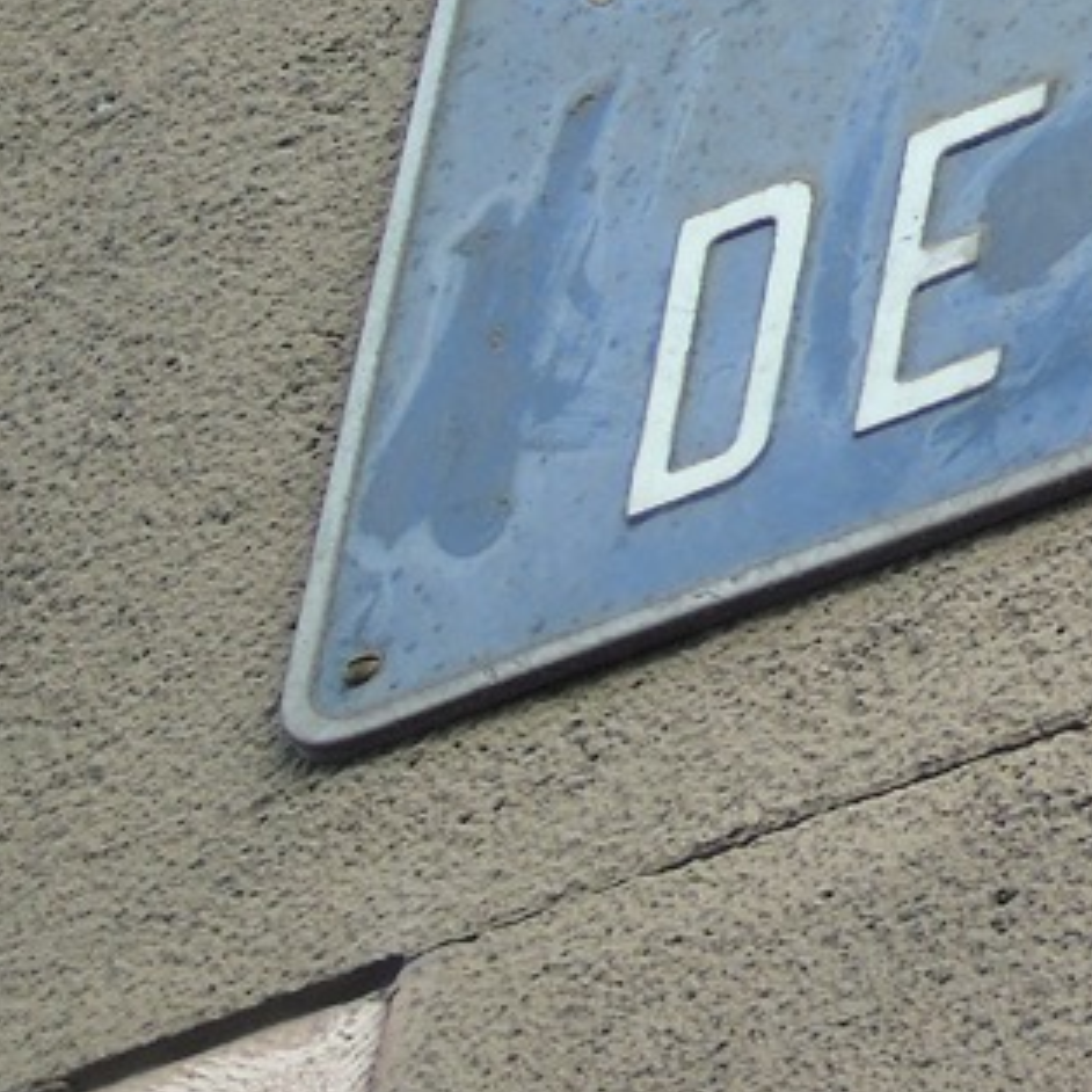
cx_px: 2187
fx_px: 17453
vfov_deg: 3.6
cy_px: -323
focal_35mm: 489
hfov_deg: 3.6
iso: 80
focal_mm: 22
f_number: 4.6
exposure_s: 1/50
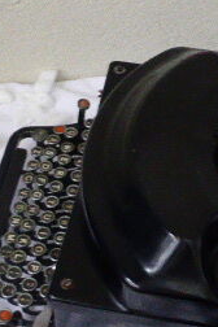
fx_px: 672
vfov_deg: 27.3
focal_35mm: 74
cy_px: 205
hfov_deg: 18.4
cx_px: 125
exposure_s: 1/15
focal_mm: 4.8
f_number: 3.4
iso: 800
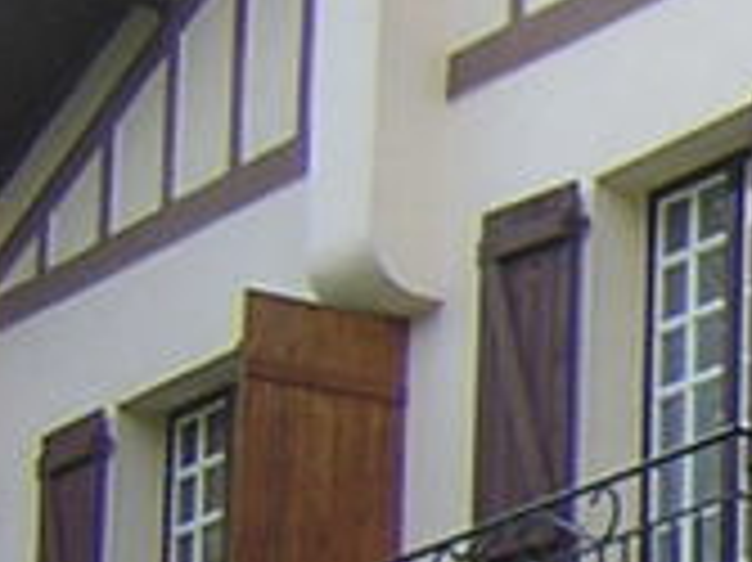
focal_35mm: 216
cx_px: 2193
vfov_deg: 6.8
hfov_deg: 8.0
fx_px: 4689
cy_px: 665
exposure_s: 1/303
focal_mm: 4.7
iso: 100
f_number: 2.6
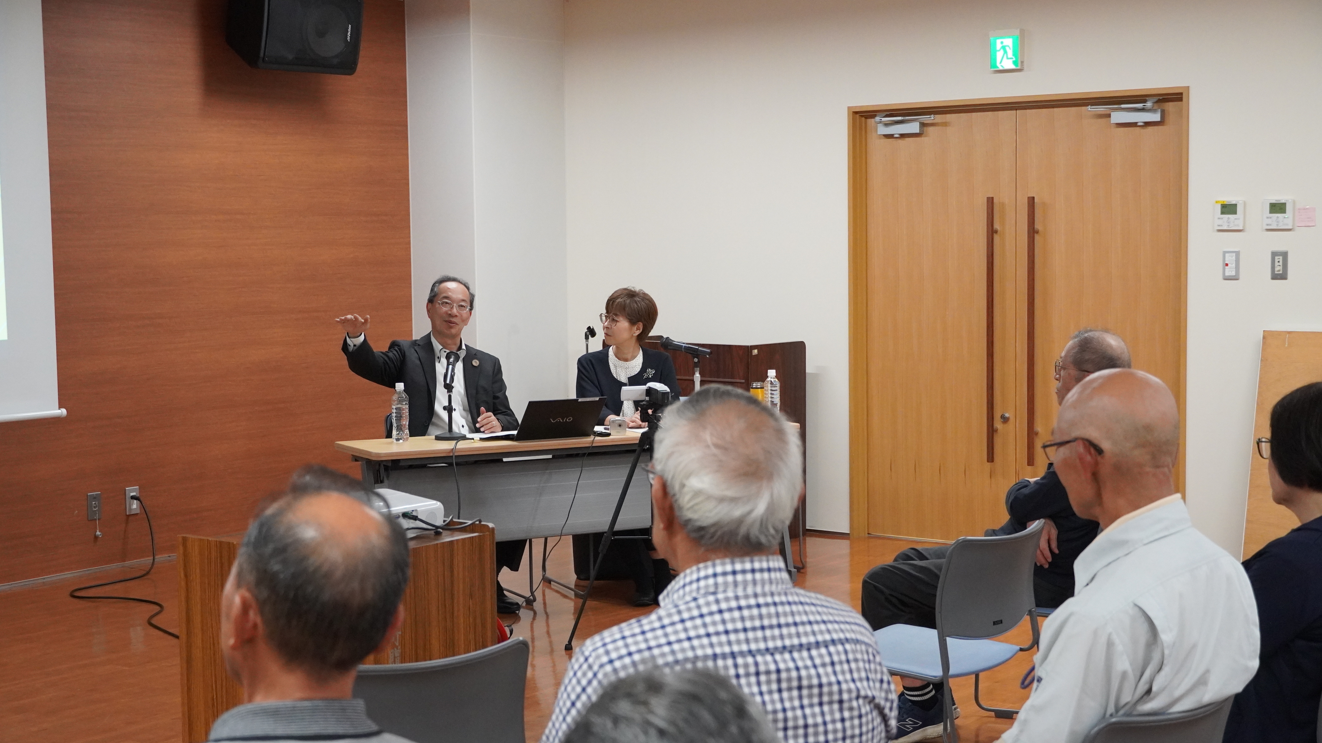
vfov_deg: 21.6
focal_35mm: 56
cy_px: 391
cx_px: 658
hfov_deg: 37.5
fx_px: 1946
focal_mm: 35
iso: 3200
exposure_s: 1/160
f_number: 4.5
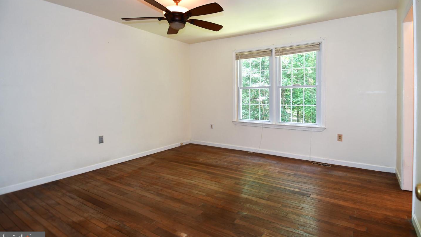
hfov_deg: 89.6
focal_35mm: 19
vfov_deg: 58.2
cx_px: 211
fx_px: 212
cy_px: 105
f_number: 4
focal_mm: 12
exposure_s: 1/60
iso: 500
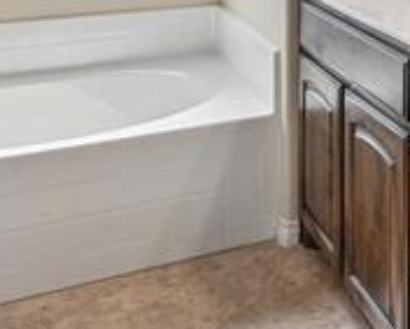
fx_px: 704
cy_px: -133
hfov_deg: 29.6
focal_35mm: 58
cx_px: 438
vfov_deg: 22.5
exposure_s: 1/160
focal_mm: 17
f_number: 8
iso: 400
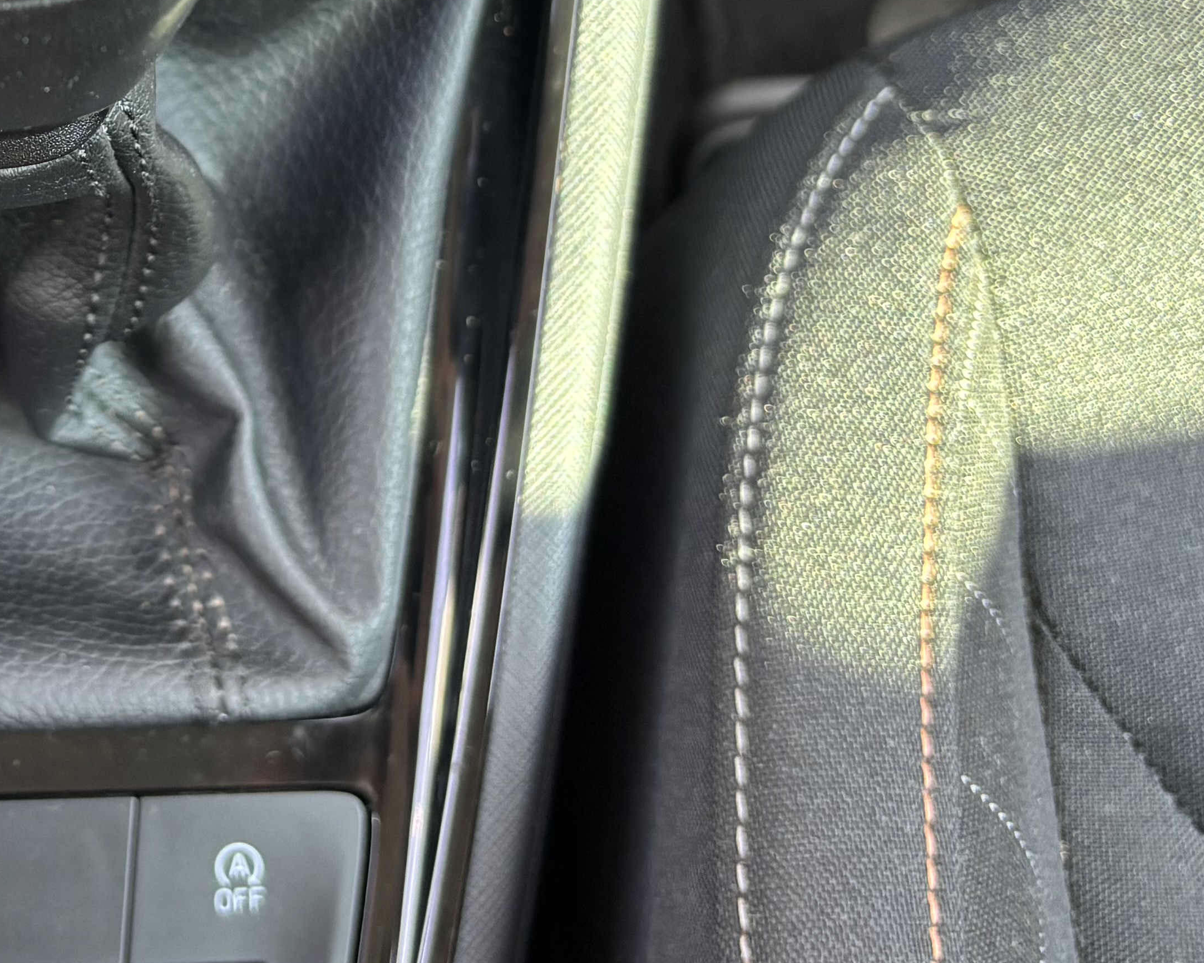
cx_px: -46
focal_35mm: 67
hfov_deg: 26.5
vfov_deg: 22.2
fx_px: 2387
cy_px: 89
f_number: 1.6
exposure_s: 1/80
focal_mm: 5.96
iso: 125
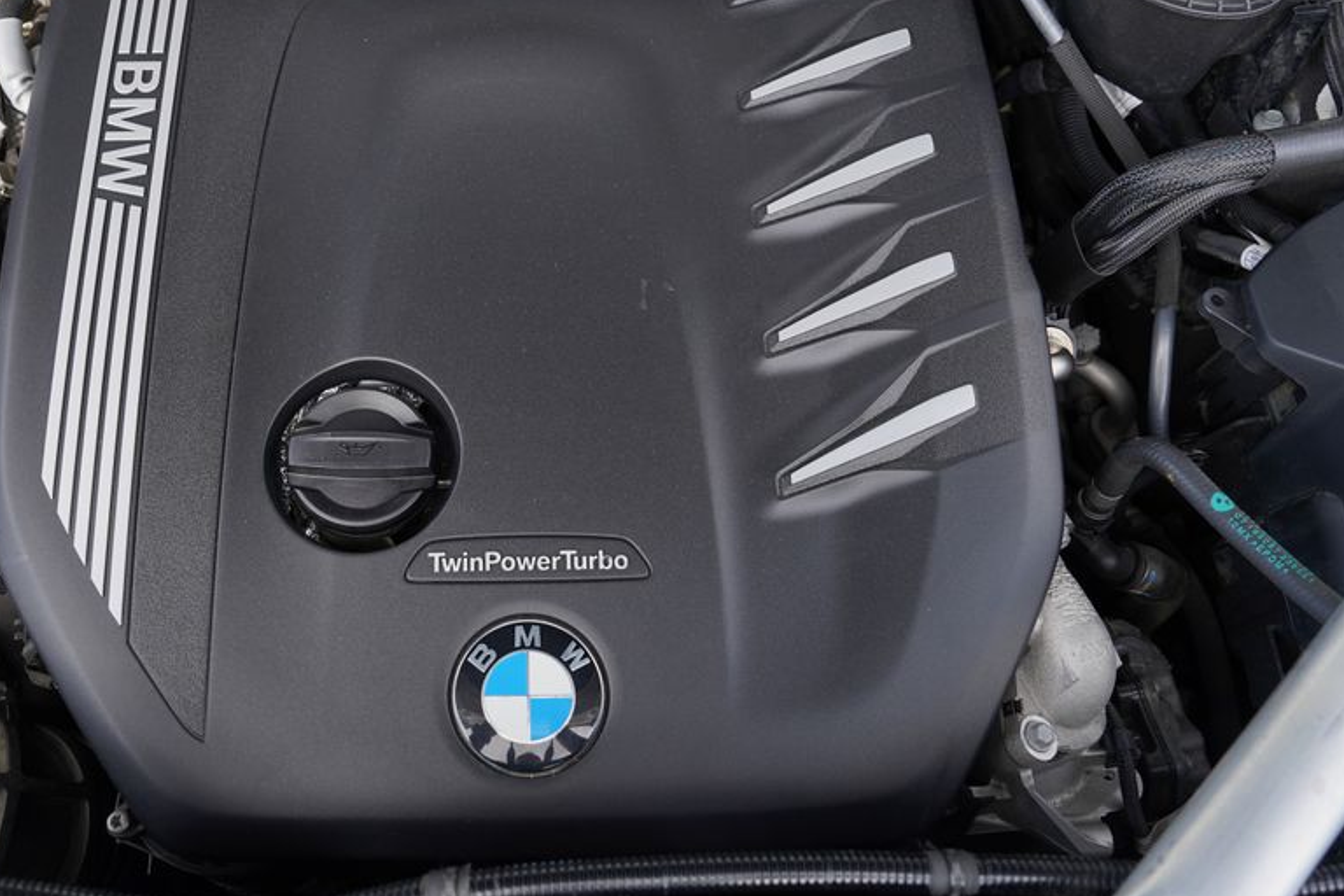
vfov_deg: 41.0
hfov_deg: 58.1
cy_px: 382
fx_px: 1195
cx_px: 513
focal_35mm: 32
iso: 100
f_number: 5
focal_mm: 24
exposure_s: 1/100
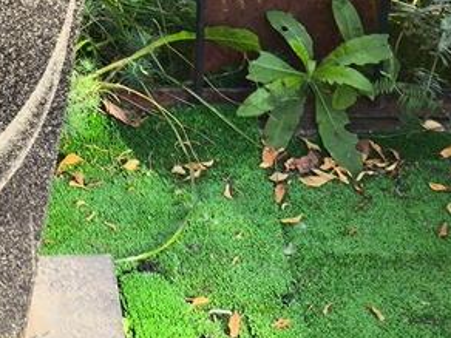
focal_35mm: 137
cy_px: -108
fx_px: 1785
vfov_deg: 10.6
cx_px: -138
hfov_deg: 13.8
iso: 50
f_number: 1.7
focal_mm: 4.71
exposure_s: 1/228
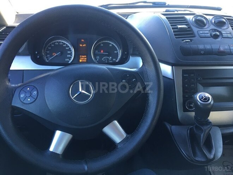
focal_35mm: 29
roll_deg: -3.0
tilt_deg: -27.2
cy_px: 88
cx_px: 116
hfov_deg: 61.7
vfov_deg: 48.2
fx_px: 195
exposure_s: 1/33
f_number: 2.2
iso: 40
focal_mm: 4.15
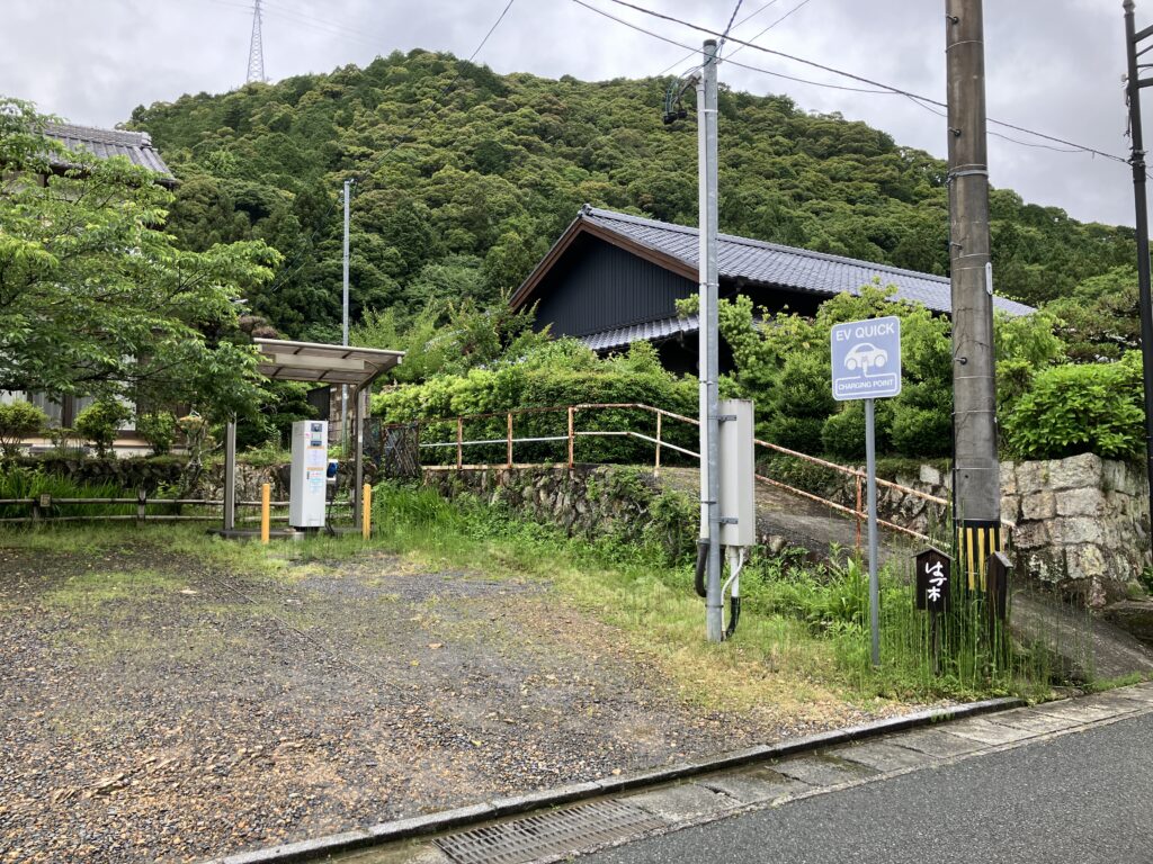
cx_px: 576
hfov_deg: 63.4
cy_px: 432
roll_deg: -0.8
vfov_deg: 49.7
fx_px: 933
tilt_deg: +3.6
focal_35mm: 28
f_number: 1.8
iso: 32
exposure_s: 1/219
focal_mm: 3.99
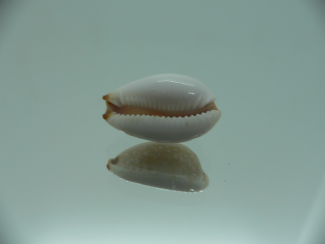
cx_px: 162
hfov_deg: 52.6
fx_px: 329
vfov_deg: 40.7
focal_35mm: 35
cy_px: 122
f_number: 2.8
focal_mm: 4.6
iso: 80
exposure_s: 1/60
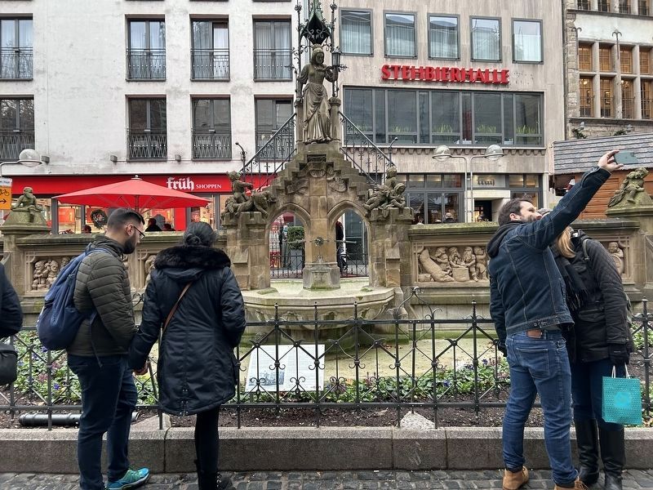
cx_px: 326
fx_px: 490
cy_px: 245
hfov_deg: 67.3
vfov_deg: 53.1
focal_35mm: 26
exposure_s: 1/102
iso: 125
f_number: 1.5
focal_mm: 5.7
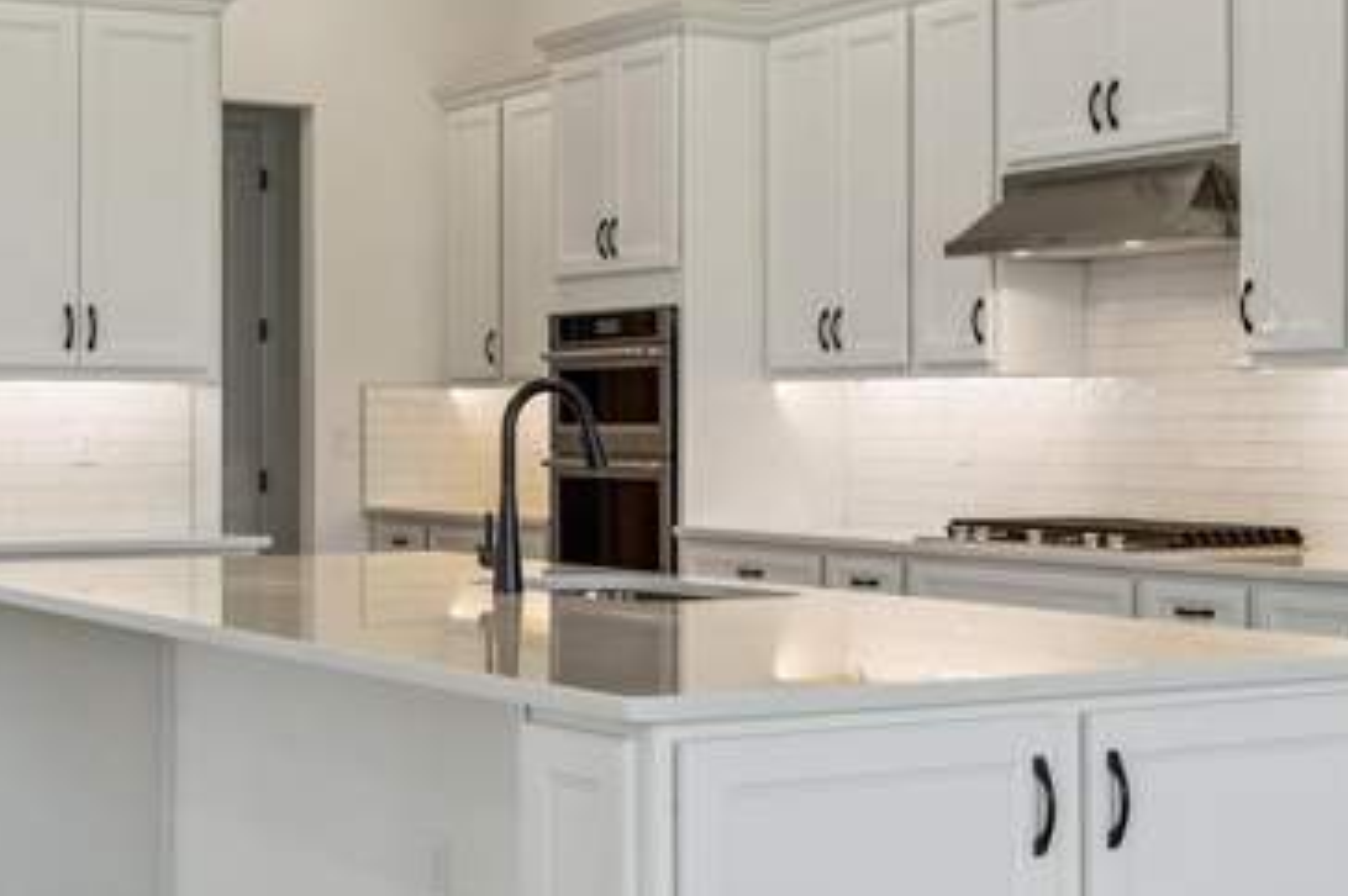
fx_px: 2469
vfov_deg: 20.6
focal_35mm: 66
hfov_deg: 30.5
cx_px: 622
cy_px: 435
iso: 640
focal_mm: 50
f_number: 5
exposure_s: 1/160
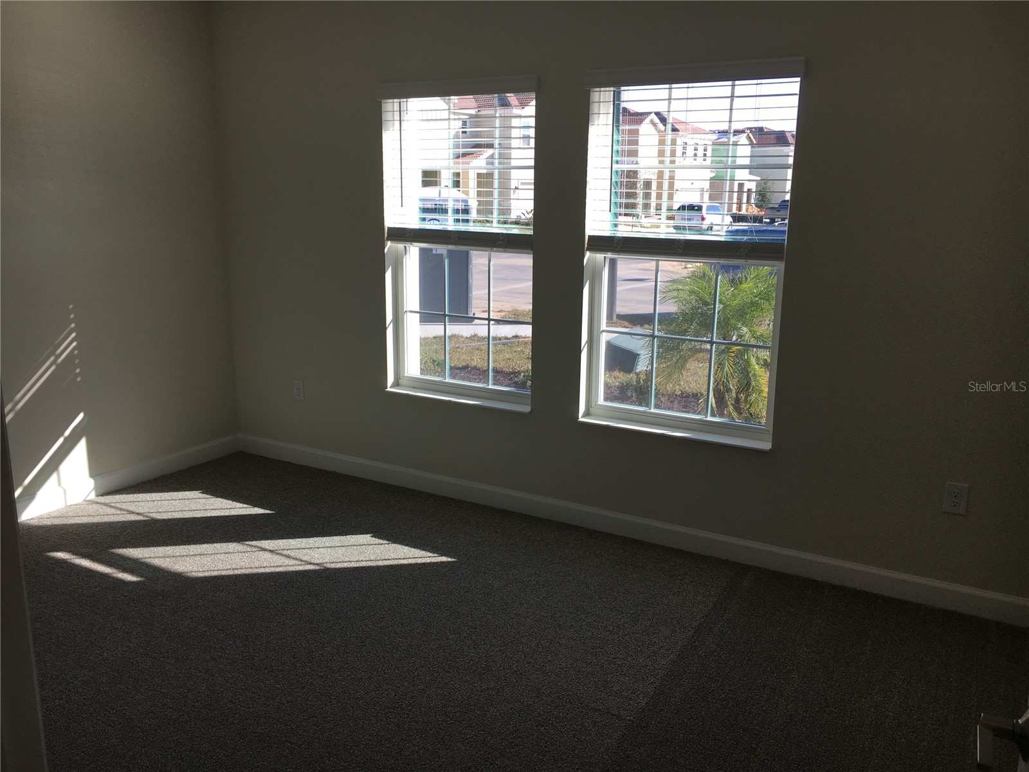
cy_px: 386
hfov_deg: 61.7
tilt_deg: -13.1
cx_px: 514
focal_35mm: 29
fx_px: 862
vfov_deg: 48.2
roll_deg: -1.1
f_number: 2.2
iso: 25
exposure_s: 1/270
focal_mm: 4.15
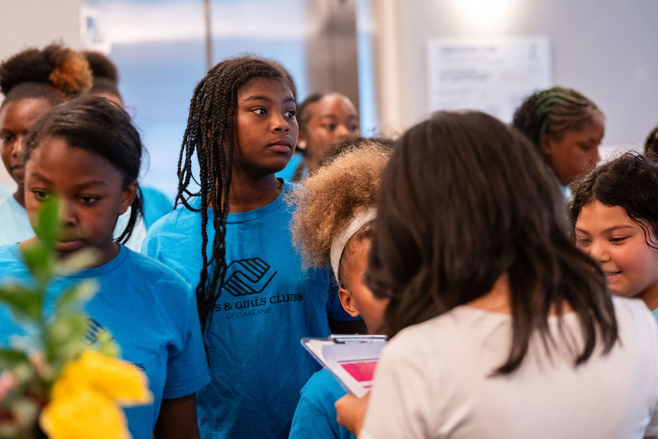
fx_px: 1499
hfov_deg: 24.8
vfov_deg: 16.7
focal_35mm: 82
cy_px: 220
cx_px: 329
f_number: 2.8
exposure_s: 1/125
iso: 2000
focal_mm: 82
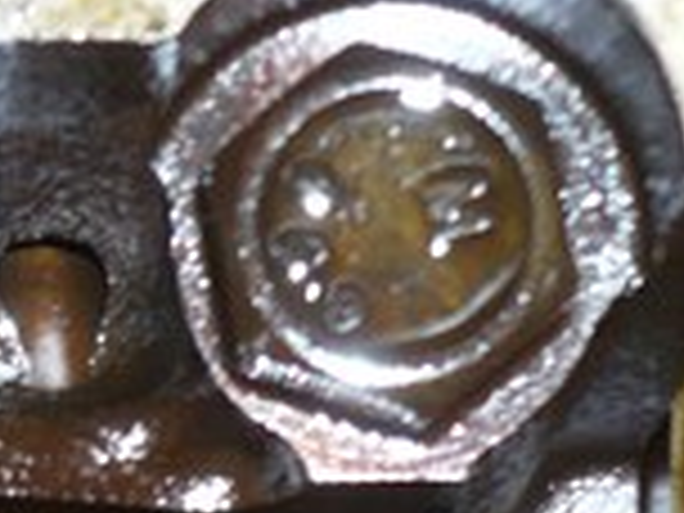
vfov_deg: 7.6
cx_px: -302
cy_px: 1156
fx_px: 3636
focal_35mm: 184
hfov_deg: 10.4
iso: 100
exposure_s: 1/30
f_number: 2.8
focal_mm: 5.8
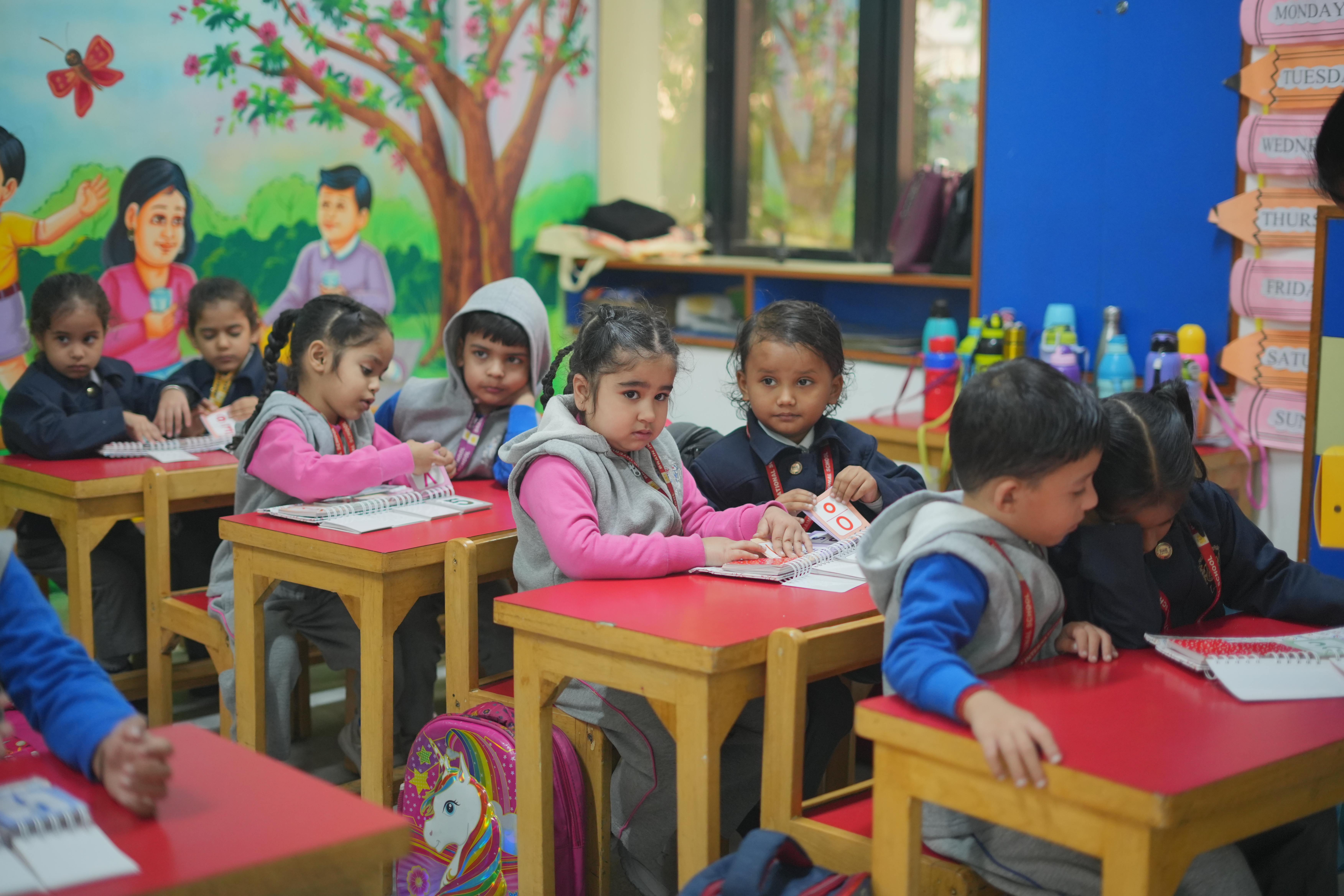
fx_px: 1867
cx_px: 672
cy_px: 448
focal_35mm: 50
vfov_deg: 27.0
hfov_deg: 39.6
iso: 1600
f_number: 1.8
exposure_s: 1/160
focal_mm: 50
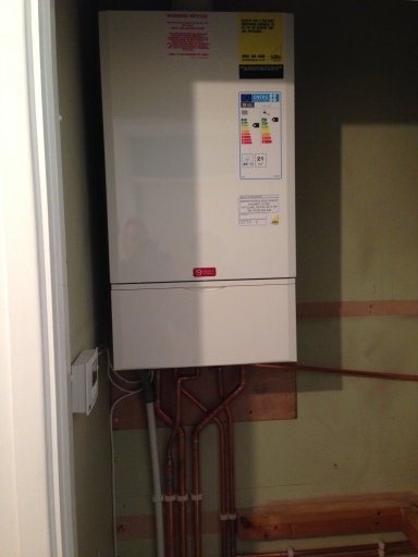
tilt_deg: -4.3
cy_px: 278
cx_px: 209
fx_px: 531
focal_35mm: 33
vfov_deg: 55.4
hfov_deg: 42.9
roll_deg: +1.2
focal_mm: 4.12
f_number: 2.4
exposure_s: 1/20
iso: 200
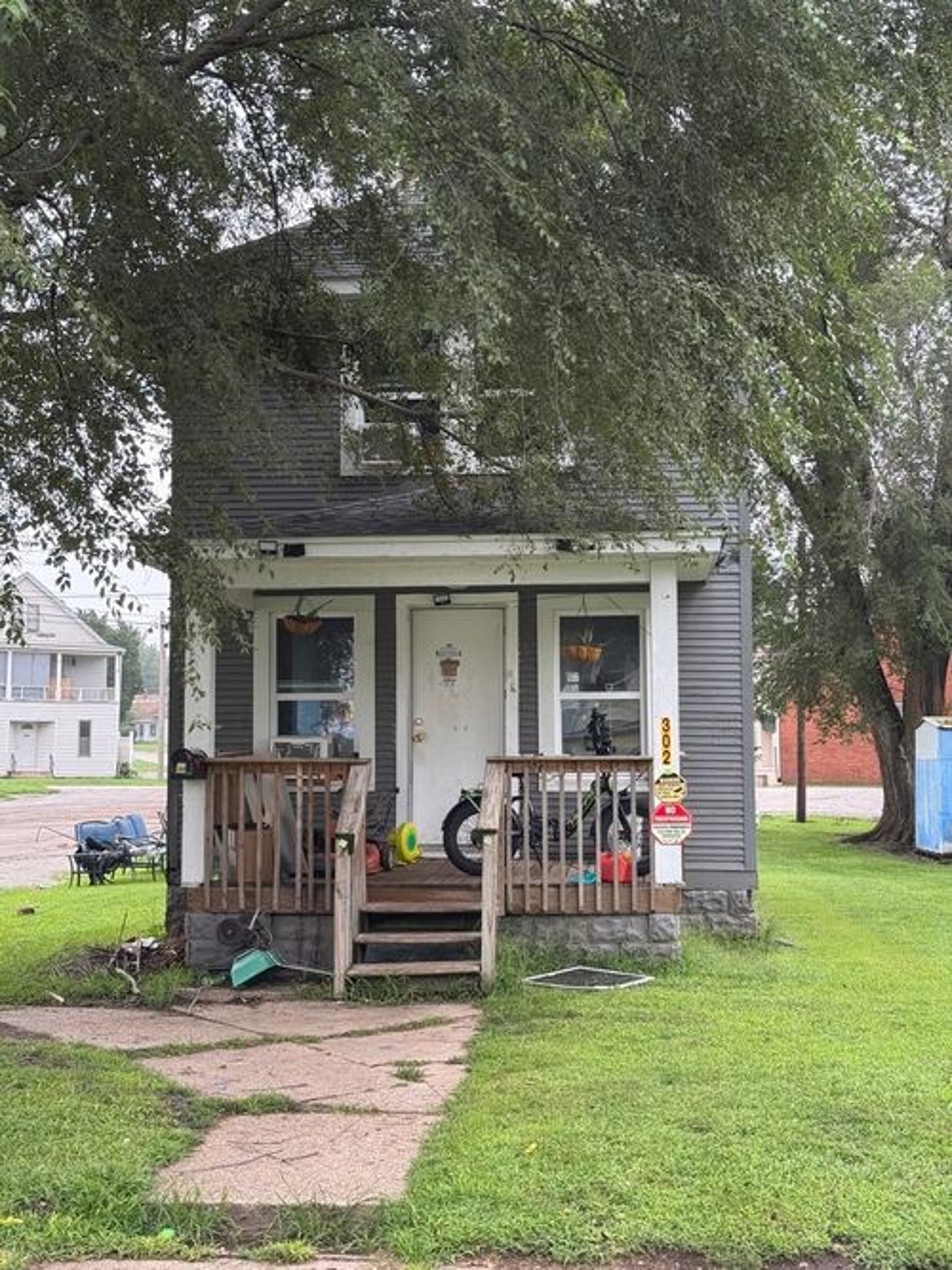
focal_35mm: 48
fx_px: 1761
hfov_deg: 30.3
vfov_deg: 39.7
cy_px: 635
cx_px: 476
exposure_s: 1/172
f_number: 1.78
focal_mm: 6.76
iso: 80
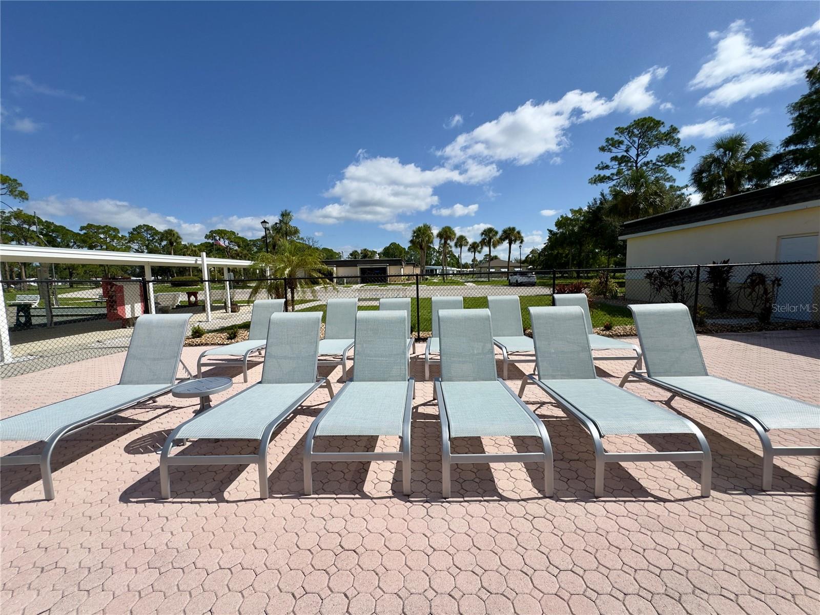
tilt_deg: -5.8
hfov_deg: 102.1
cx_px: 410
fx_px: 332
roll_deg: +0.8
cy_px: 308
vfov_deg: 85.7
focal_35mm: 14
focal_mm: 2.22
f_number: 2.2
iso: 50
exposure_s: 1/3717
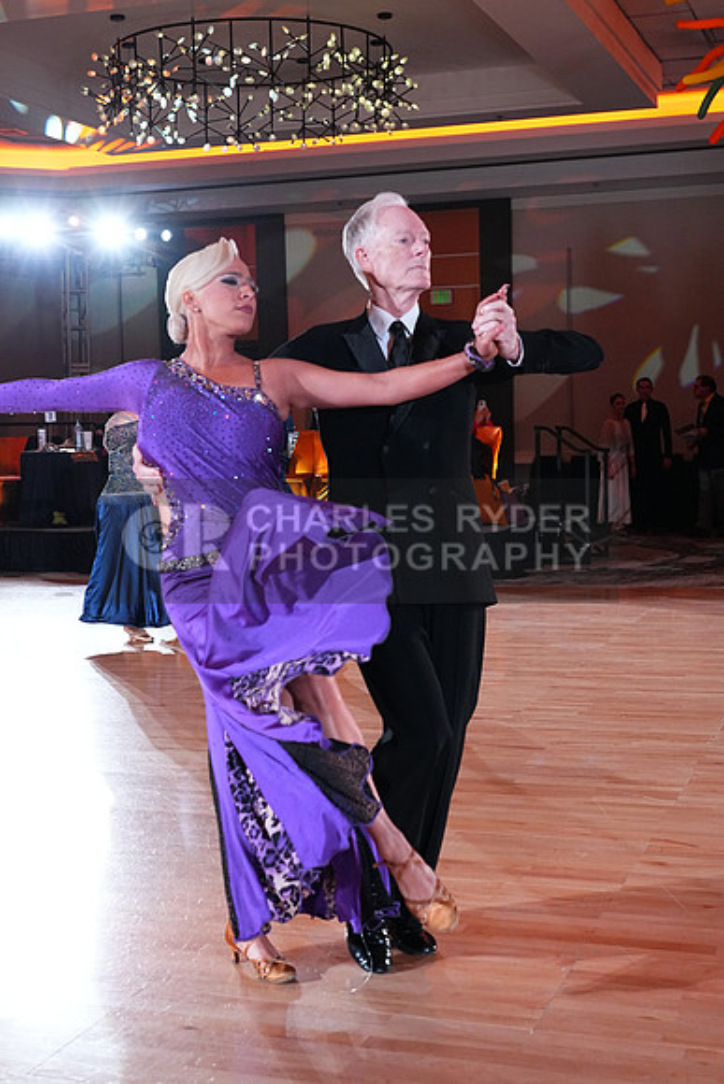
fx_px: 1447
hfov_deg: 28.1
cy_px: 542
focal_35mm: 48
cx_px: 362
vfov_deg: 41.1
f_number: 5
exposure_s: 1/400
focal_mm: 48
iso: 5000
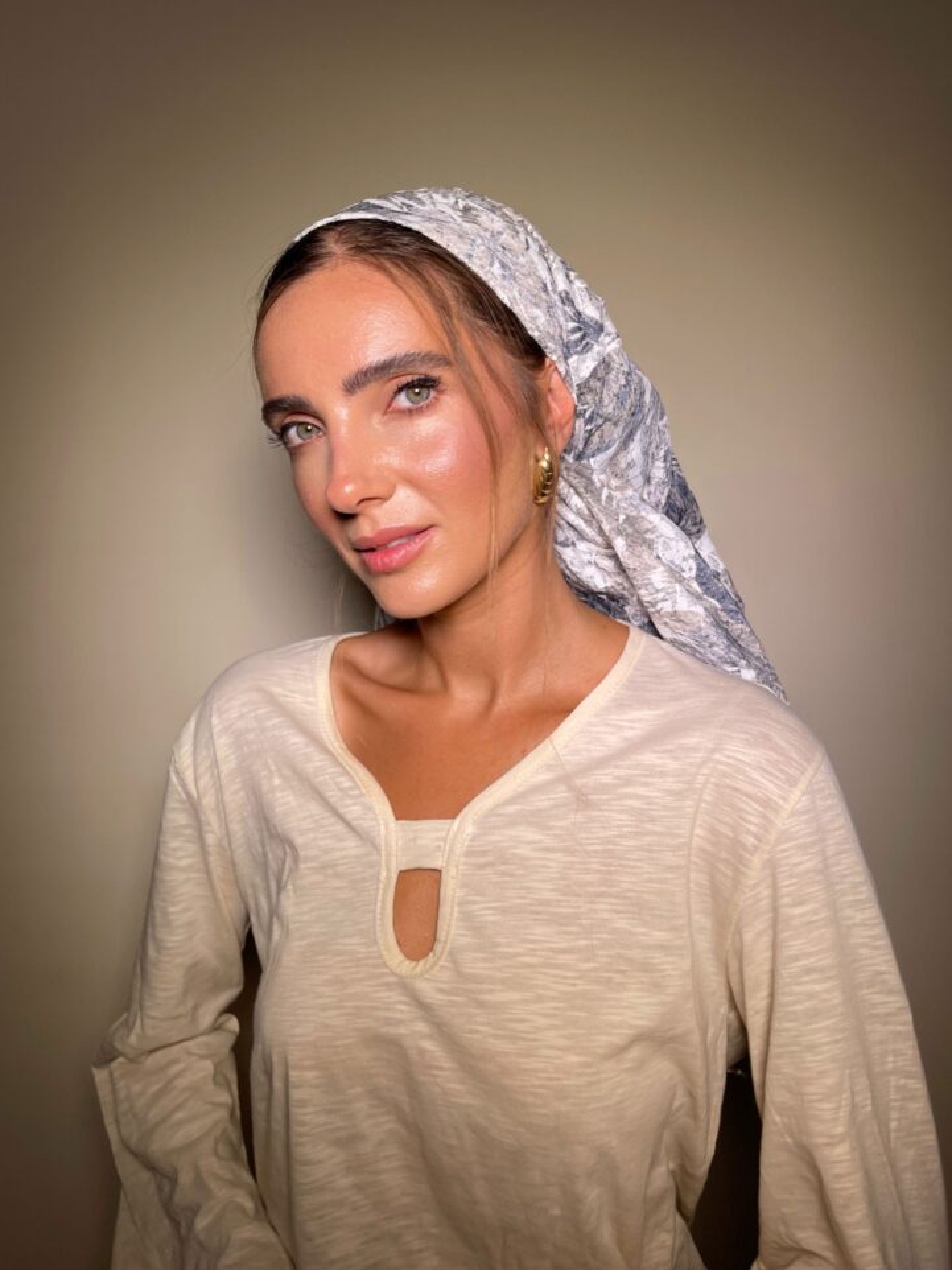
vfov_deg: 67.3
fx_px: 954
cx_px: 458
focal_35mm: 26
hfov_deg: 53.0
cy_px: 630
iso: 32
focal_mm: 5.1
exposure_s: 1/148
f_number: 1.6
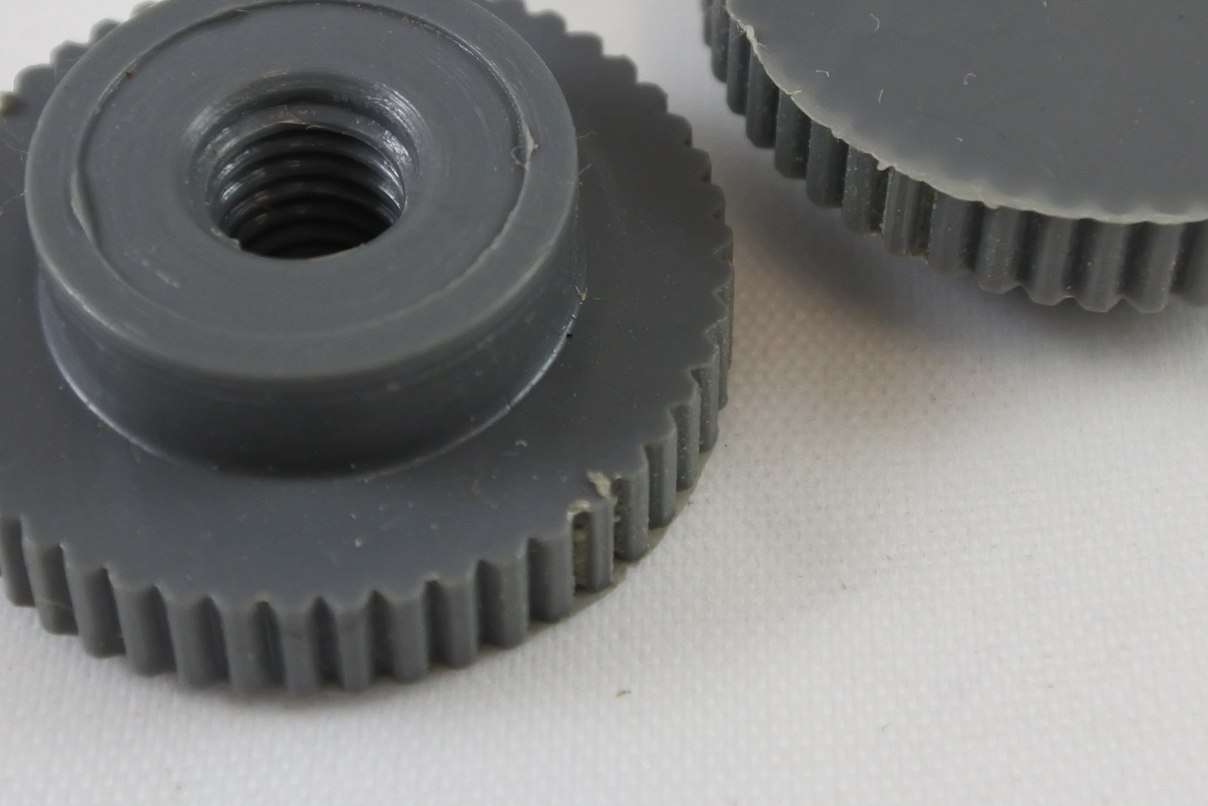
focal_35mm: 89
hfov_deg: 22.9
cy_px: 188
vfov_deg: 15.3
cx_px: 549
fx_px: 2986
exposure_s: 1/160
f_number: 4.2
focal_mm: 14.7
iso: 400
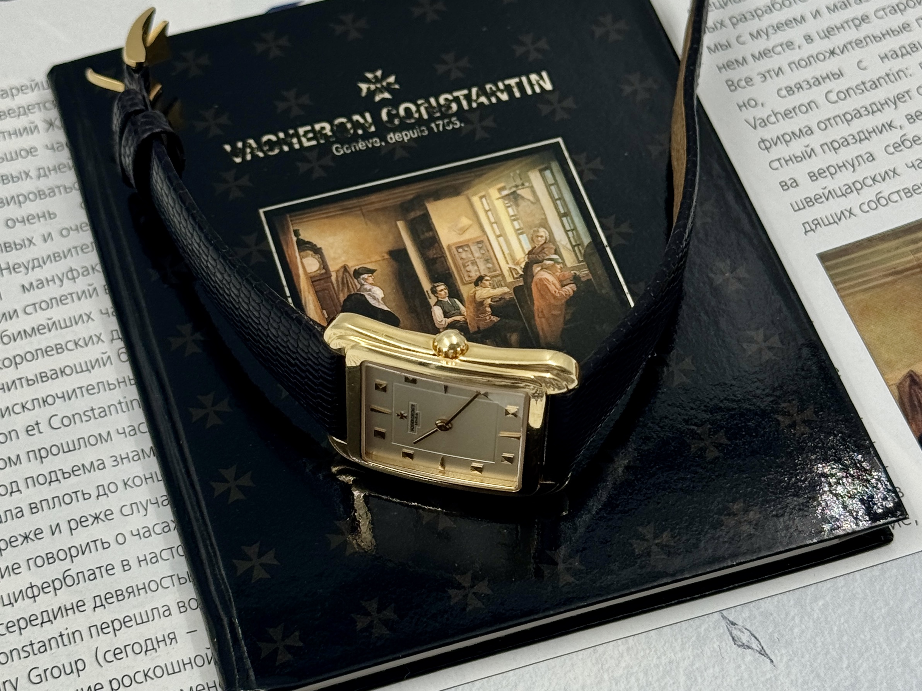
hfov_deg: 39.7
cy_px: 346
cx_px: 461
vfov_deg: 30.3
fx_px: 1278
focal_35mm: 48
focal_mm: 6.76
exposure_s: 1/470
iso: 64
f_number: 1.78
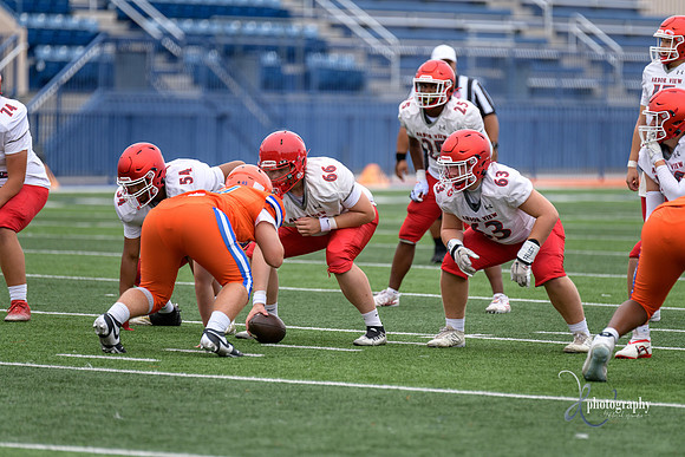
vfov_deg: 4.6
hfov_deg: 6.9
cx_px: 342
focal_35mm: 300
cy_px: 228
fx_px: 5709
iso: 500
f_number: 3.5
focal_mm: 300
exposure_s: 1/1000
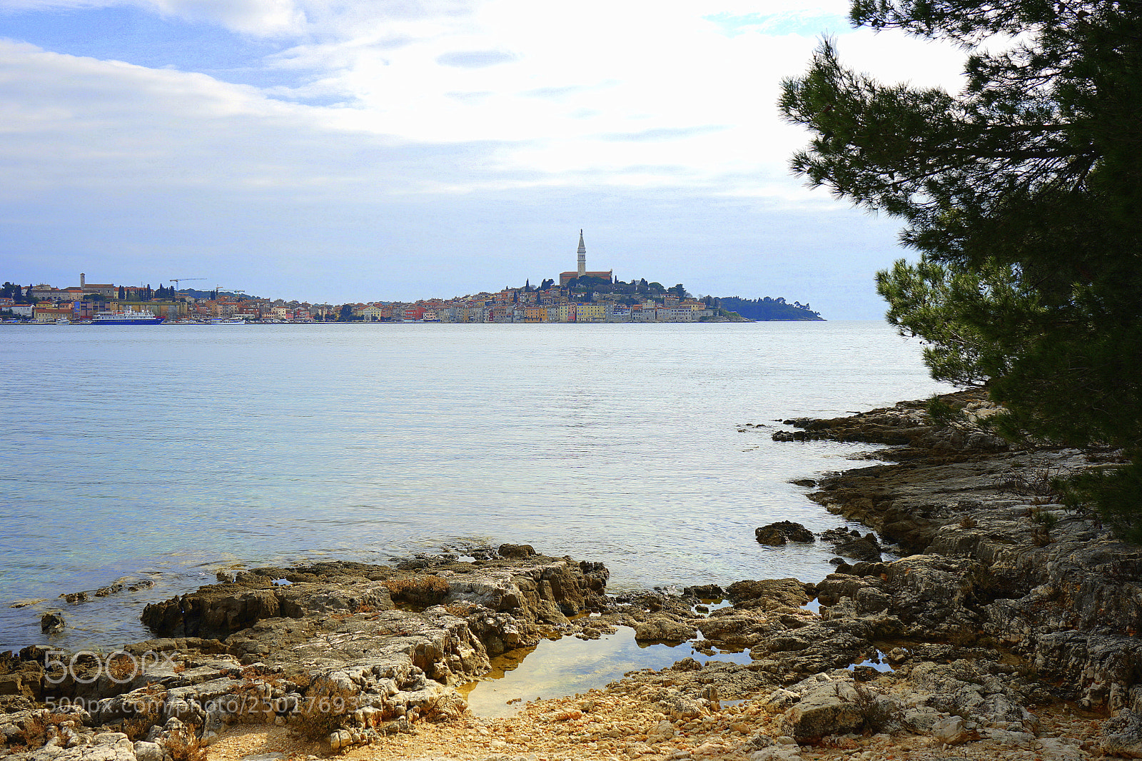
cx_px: 571
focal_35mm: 38
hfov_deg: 50.7
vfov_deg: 35.0
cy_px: 380
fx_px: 1205
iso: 50
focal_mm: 38
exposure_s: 1/80
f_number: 10
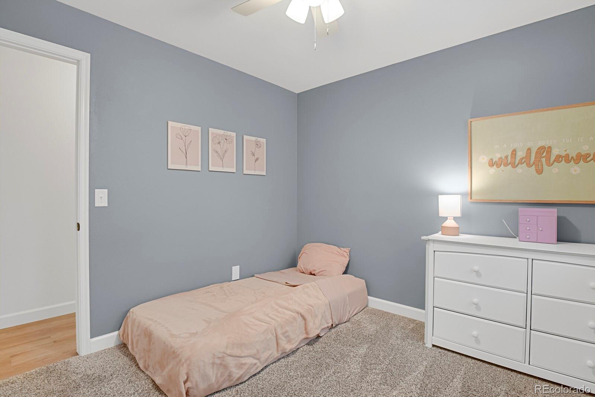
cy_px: 198
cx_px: 298
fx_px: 281
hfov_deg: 93.3
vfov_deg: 70.4
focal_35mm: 17
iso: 12800
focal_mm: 17
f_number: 8
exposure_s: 1/13
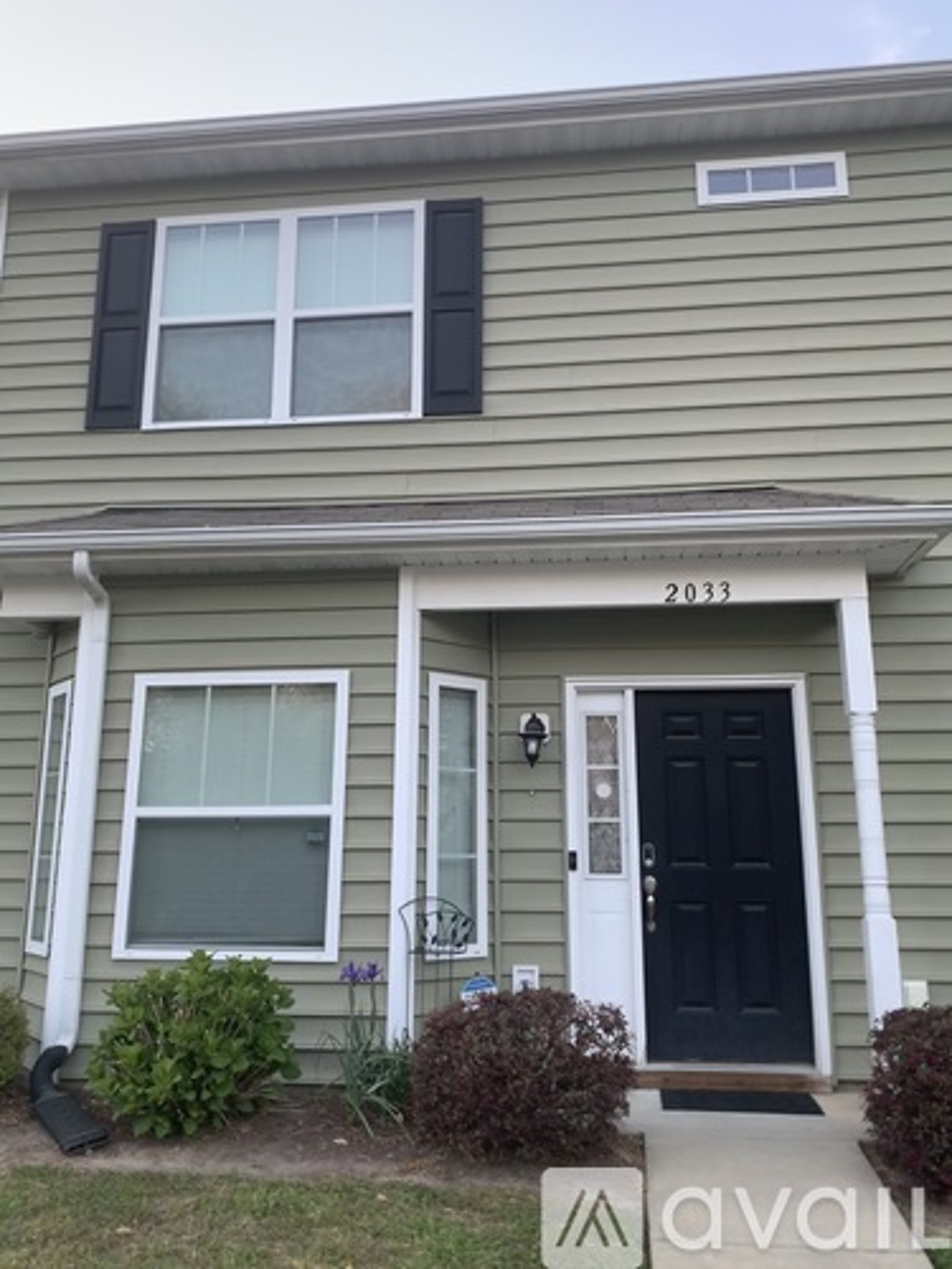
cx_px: 476
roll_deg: -0.4
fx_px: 953
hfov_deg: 53.1
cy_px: 634
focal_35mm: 26
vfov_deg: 67.3
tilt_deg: +12.6
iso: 50
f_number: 1.8
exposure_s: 1/121
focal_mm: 4.25
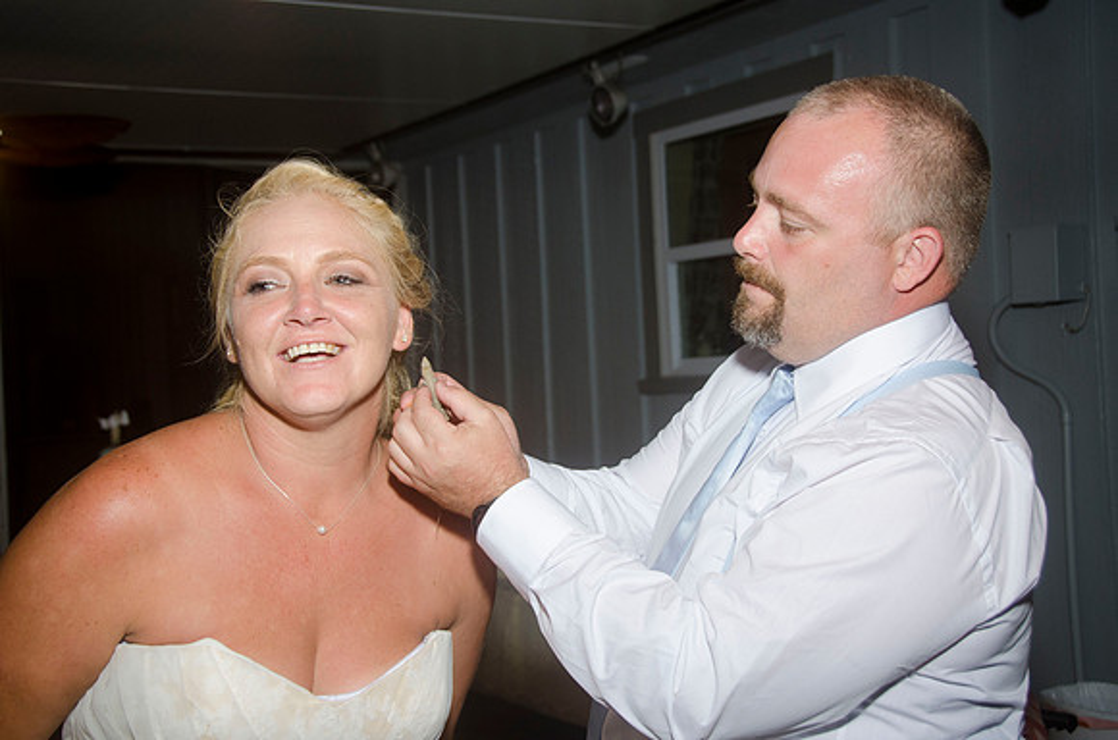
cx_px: 559
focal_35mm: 48
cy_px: 370
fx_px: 1487
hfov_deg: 41.2
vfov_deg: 27.9
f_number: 5.6
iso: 400
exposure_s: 1/60
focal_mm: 32
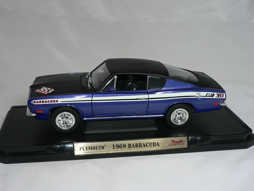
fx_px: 330
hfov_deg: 42.1
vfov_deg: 32.2
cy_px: 96
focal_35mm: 45
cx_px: 127
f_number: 2.8
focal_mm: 7.5
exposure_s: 1/60
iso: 80
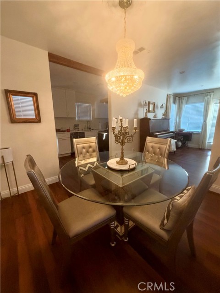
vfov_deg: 102.1
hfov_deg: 85.7
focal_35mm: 14
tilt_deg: -10.4
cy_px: 146
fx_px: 119
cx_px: 110
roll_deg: +1.8
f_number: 2.2
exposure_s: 1/60
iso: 500
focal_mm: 2.22
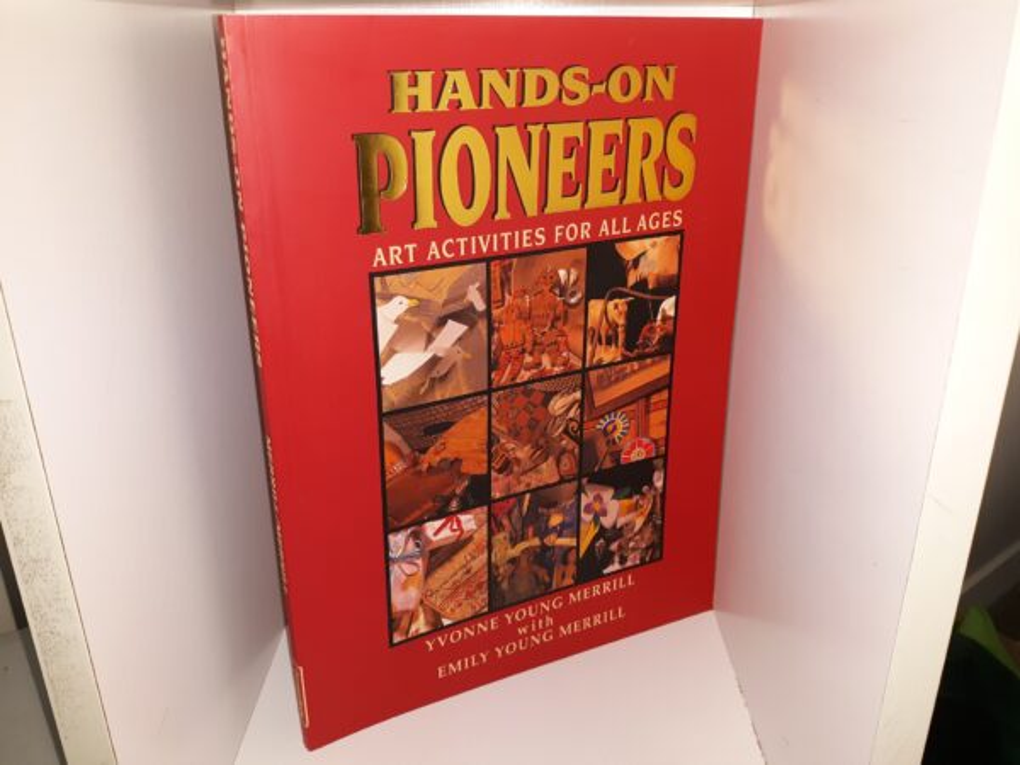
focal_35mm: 28
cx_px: 510
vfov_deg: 49.7
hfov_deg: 63.4
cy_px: 382
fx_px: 825
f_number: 1.7
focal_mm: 3.7
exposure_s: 1/120
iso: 80
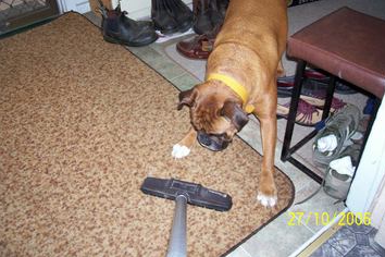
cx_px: 195
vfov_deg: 36.8
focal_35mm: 36
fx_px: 385
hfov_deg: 53.1
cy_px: 111
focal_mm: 5.6
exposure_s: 1/64
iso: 140
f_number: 2.7
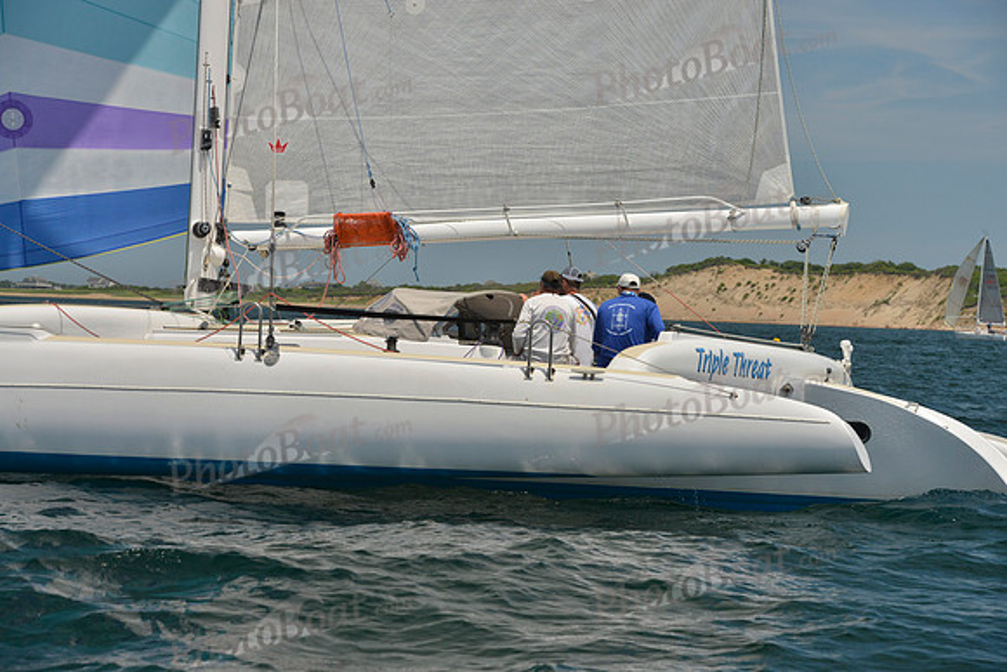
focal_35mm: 105
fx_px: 2938
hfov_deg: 19.5
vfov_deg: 13.0
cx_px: 504
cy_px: 336
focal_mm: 105
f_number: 9
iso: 400
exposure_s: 1/800
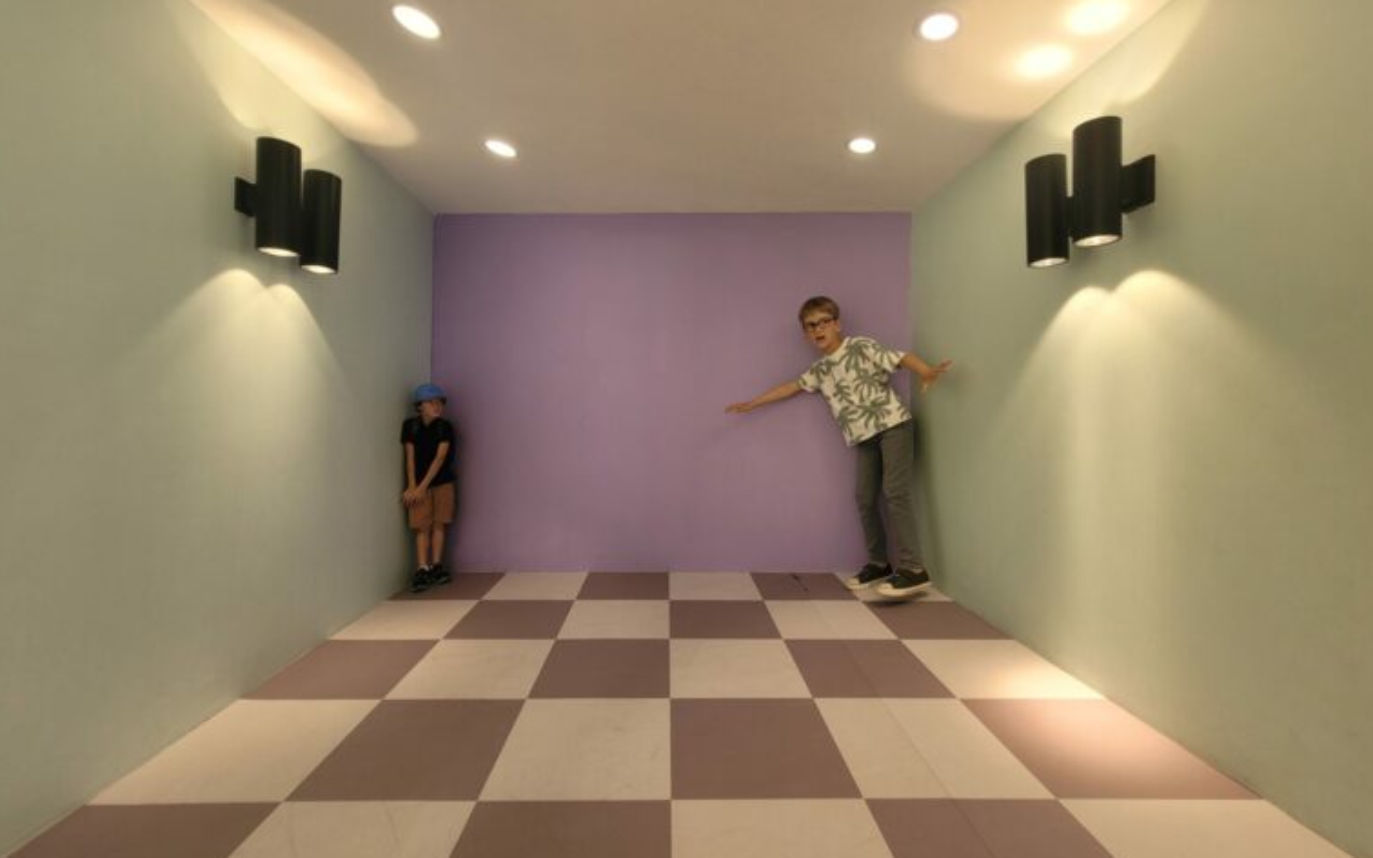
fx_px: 524
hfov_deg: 105.3
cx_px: 694
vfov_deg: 78.5
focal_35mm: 14
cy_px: 402
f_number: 2.2
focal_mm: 1.74
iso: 40
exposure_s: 1/116
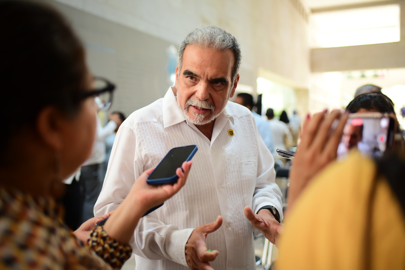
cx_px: 202
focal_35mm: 35
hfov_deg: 54.4
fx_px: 394
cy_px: 135
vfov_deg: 37.9
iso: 1250
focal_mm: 35
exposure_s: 1/500
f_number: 2
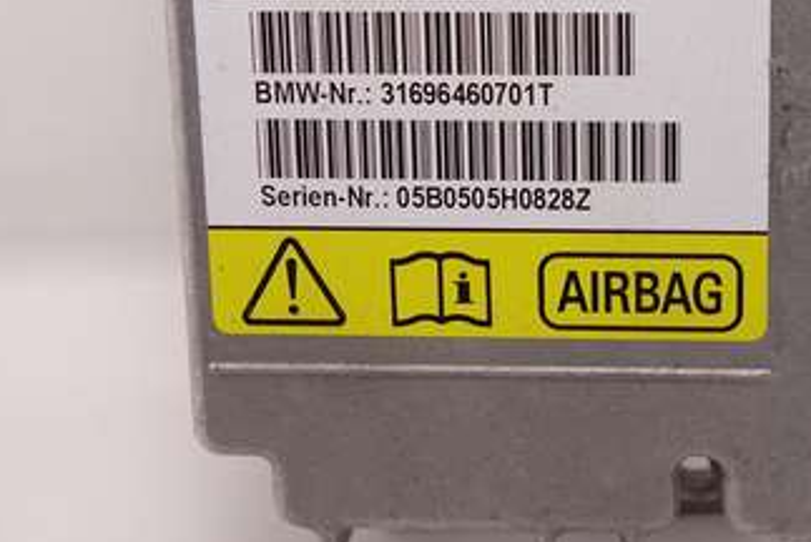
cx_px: 595
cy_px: -102
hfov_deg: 28.1
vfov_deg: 18.3
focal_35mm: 71
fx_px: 1601
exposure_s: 1/100
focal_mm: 10.4
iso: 125
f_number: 2.5
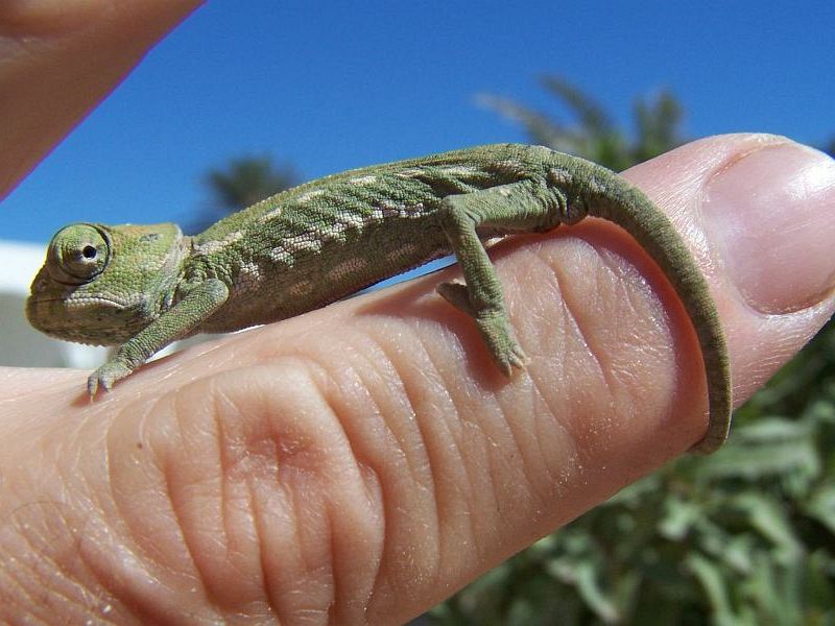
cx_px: 418
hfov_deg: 49.0
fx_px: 917
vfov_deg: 37.7
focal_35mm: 38
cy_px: 313
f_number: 5.6
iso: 80
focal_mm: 6.3
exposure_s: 1/1000
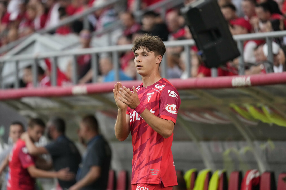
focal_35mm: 489
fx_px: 3884
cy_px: 95
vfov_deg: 2.8
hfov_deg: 4.2
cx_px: 143
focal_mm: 489
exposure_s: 1/2000
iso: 3200
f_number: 6.3
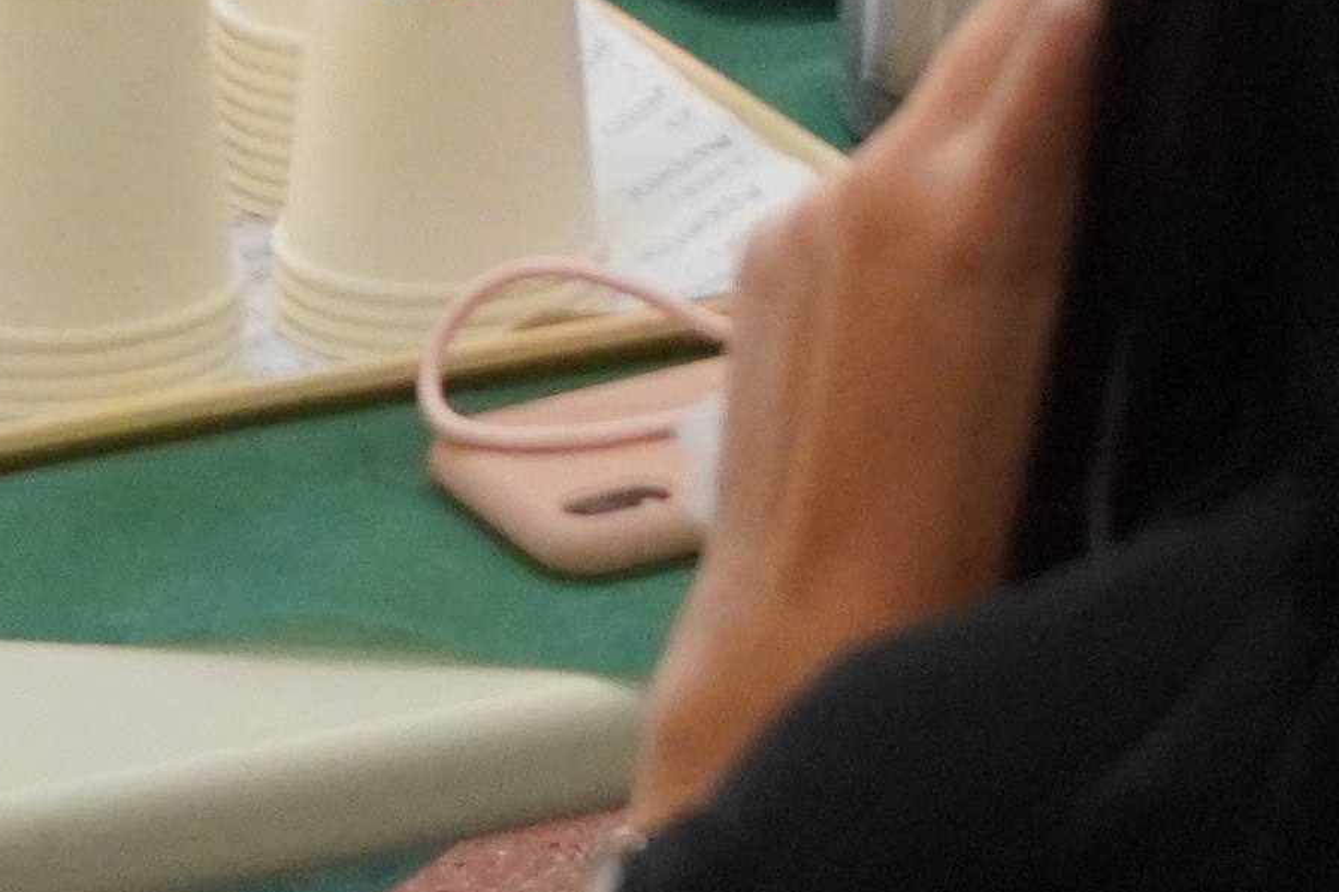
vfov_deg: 5.8
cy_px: -1811
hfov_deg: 9.2
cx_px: 1662
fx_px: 8218
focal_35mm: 221
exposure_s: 1/160
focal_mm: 22
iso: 1600
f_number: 4
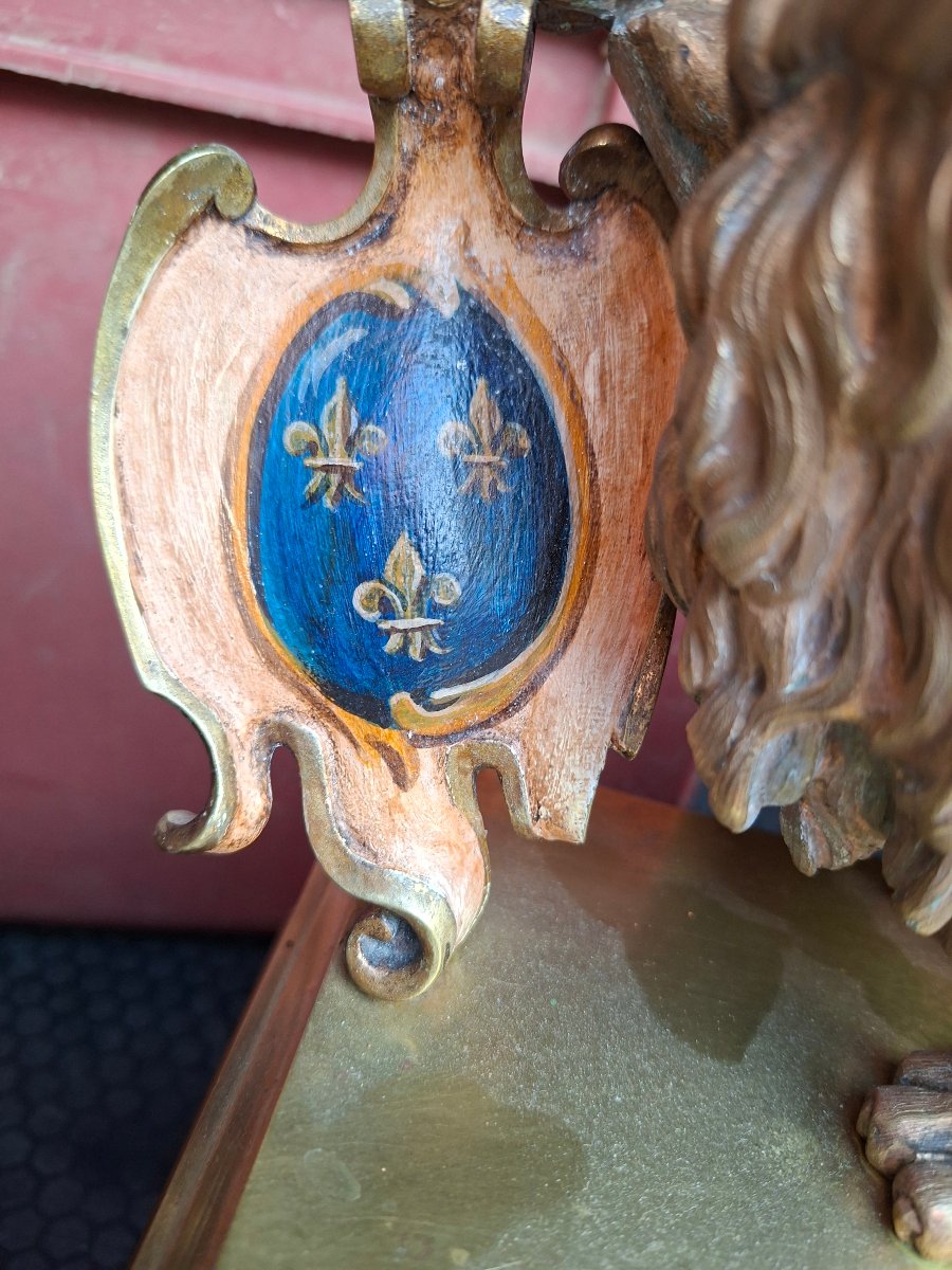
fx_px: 843
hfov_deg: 58.9
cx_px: 476
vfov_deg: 73.9
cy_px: 635
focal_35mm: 23
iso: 200
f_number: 1.8
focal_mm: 5.54
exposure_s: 1/100
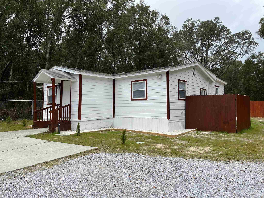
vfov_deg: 53.1
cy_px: 99
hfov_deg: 67.3
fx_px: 198
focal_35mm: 26
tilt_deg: +2.1
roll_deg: +0.2
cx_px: 132
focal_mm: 5.1
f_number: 1.6
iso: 50
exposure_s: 1/1536
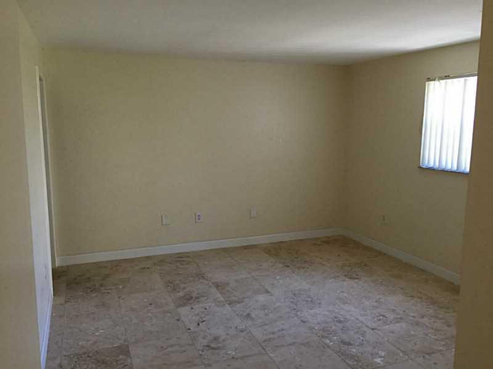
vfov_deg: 48.2
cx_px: 246
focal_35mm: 29
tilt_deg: -7.0
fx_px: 413
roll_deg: -1.1
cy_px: 184
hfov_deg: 61.7
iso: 40
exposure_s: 1/30
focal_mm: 4.15
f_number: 2.2
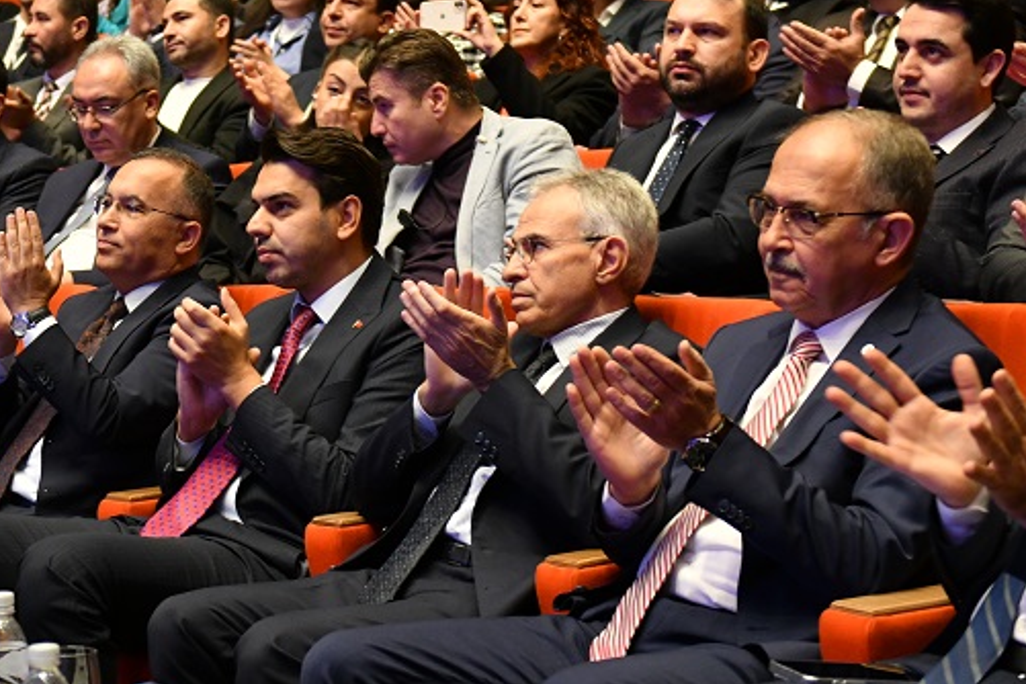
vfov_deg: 13.8
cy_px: 203
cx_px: 232
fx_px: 2821
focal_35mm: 99
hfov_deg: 20.4
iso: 1600
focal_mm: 40
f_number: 2.8
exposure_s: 1/100
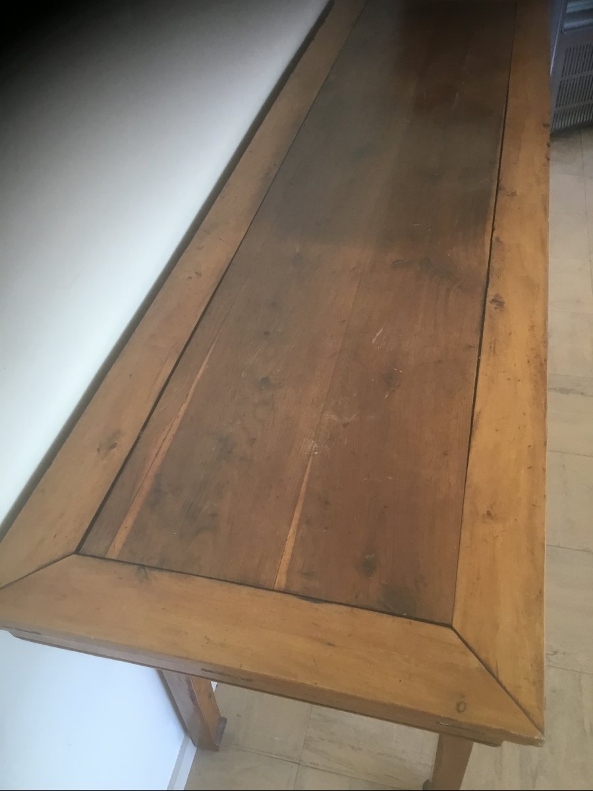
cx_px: 296
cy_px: 396
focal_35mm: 31
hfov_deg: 45.4
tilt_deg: -43.8
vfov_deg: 58.4
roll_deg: +3.2
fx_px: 708
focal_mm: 3.3
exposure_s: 1/33
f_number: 2.4
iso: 80
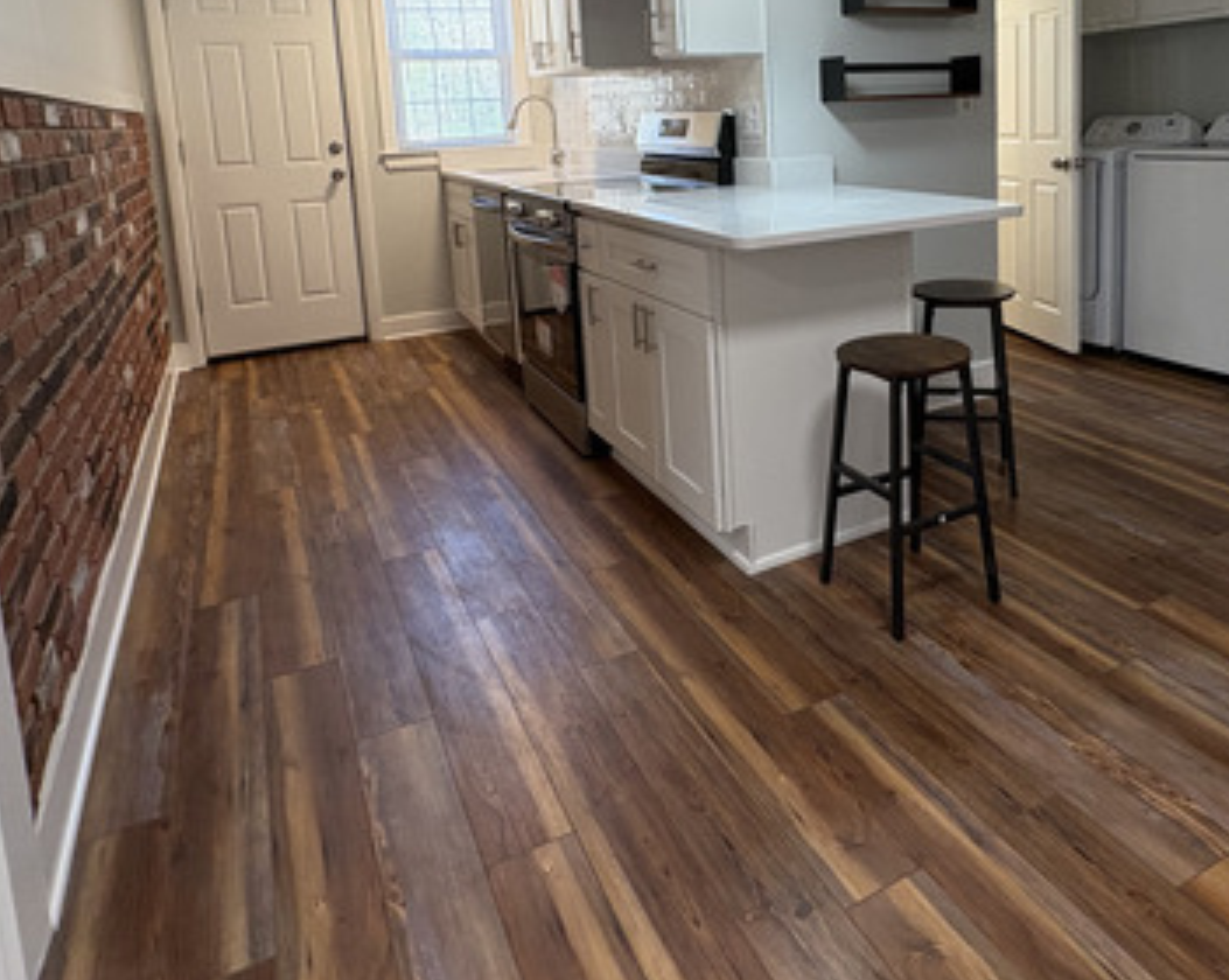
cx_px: 769
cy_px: 238
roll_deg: +3.5
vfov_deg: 52.3
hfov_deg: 65.1
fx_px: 945
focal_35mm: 26
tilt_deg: -6.3
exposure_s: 1/120
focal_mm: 2.22
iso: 320
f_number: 2.2
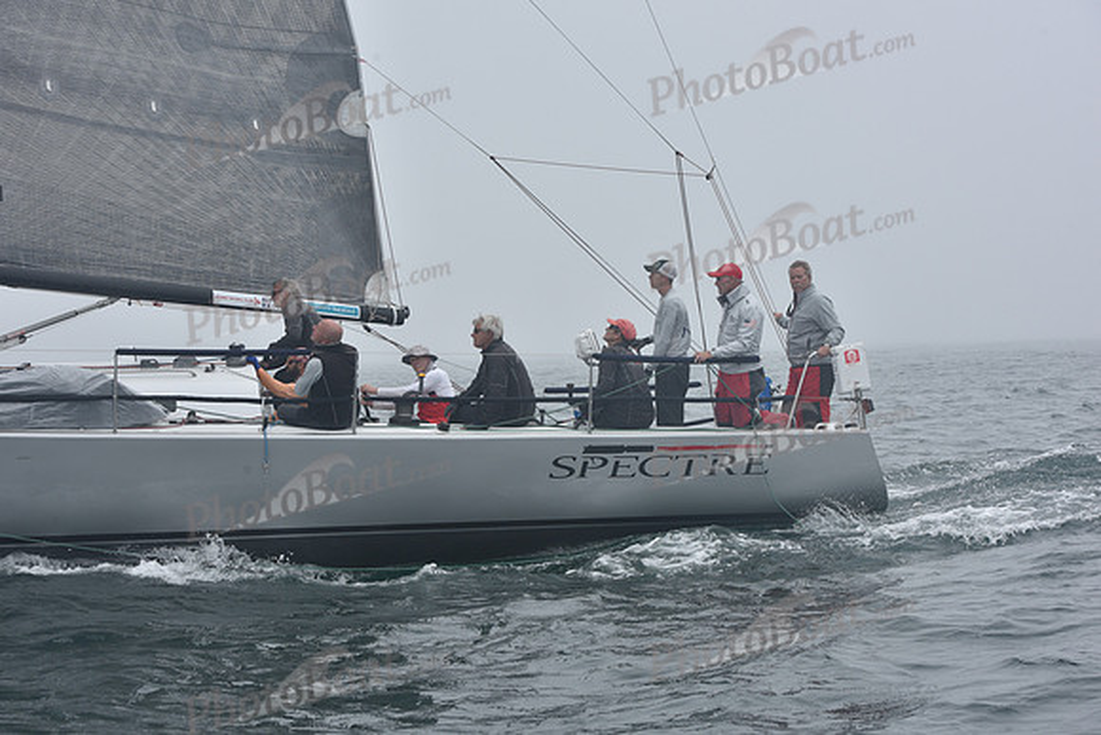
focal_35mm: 70
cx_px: 550
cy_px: 368
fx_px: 2141
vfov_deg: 19.5
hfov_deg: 28.8
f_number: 9
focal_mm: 70
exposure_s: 1/800
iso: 250
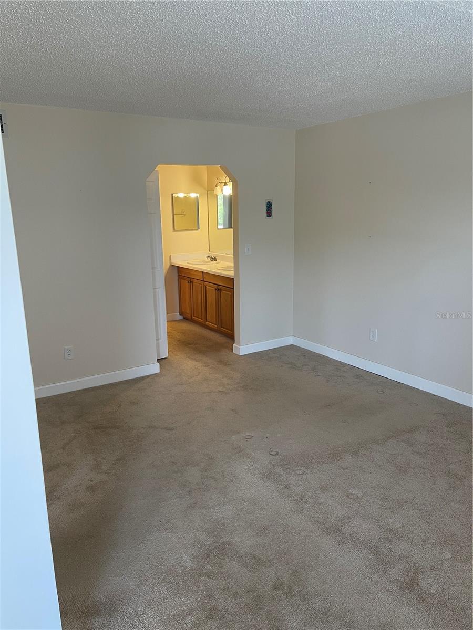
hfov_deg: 54.9
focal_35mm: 25
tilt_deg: -12.9
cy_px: 315
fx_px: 455
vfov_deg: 69.4
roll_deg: +0.8
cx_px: 236
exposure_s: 1/60
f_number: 1.6
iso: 100
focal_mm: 5.1
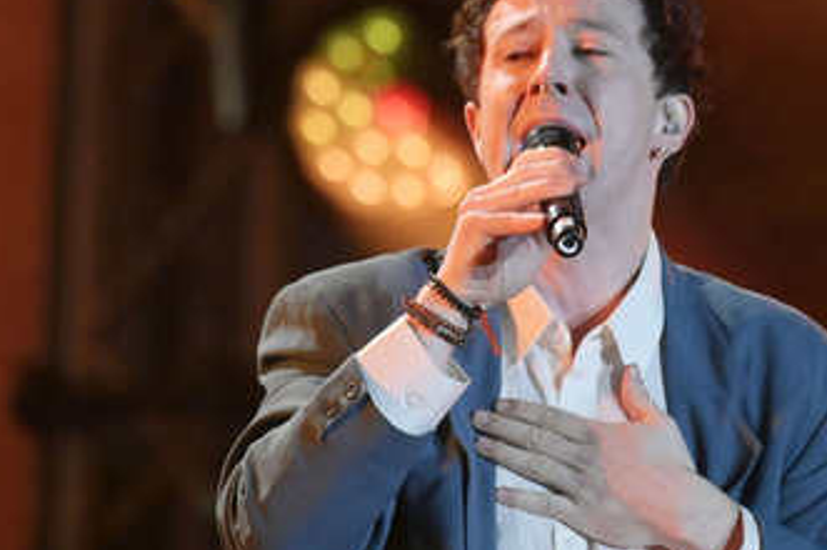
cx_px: 491
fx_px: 15009
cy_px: 240
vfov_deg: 2.1
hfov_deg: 3.2
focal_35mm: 654
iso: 12800
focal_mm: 480
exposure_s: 1/640
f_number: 6.3
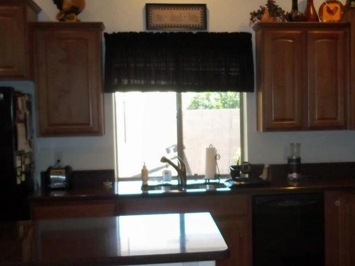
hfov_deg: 33.0
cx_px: 235
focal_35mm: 58
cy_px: 144
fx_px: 595
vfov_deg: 25.2
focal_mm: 6.5
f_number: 3.1
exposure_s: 1/80
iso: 250
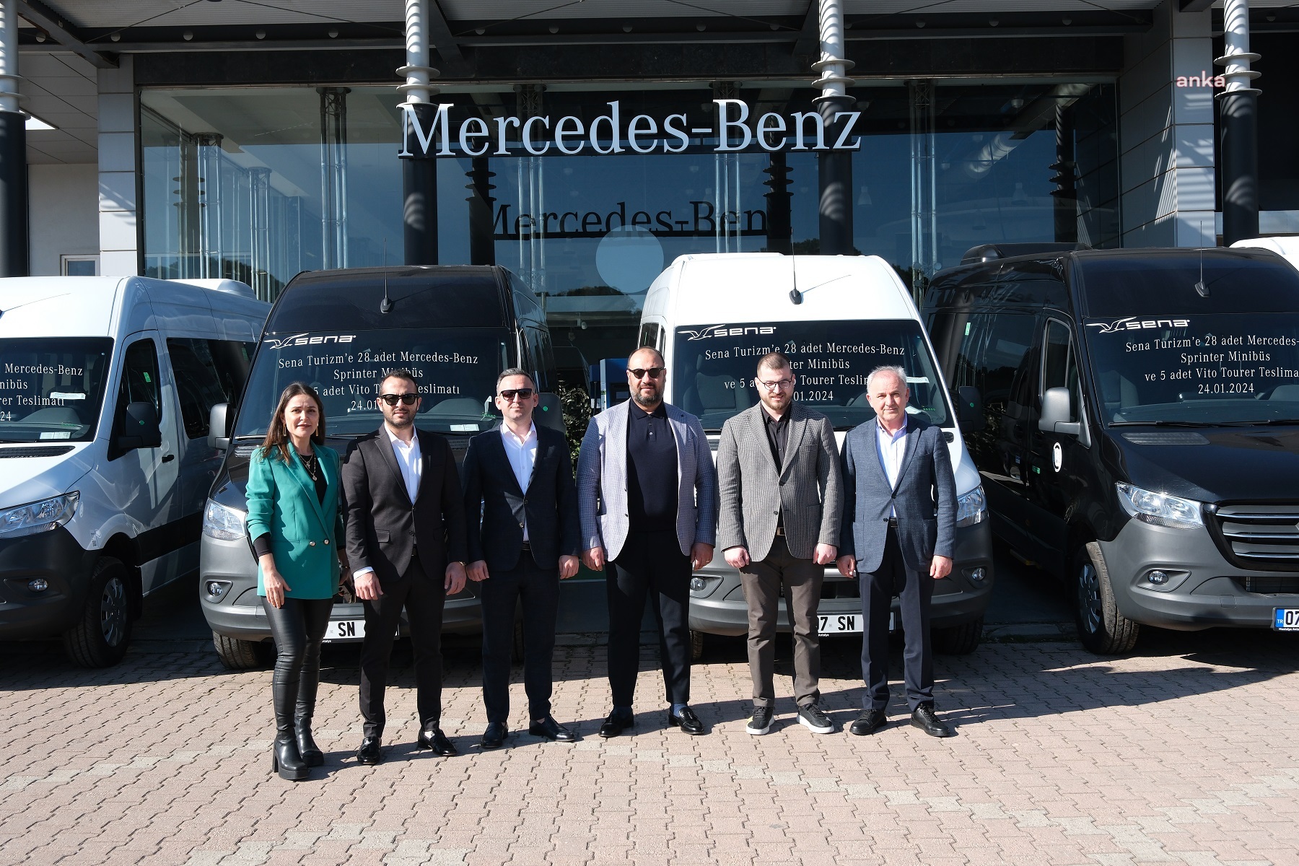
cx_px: 650
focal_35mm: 36
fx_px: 1299
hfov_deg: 53.1
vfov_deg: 36.9
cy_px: 433
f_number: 6.4
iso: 500
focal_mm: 24.2
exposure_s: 1/850
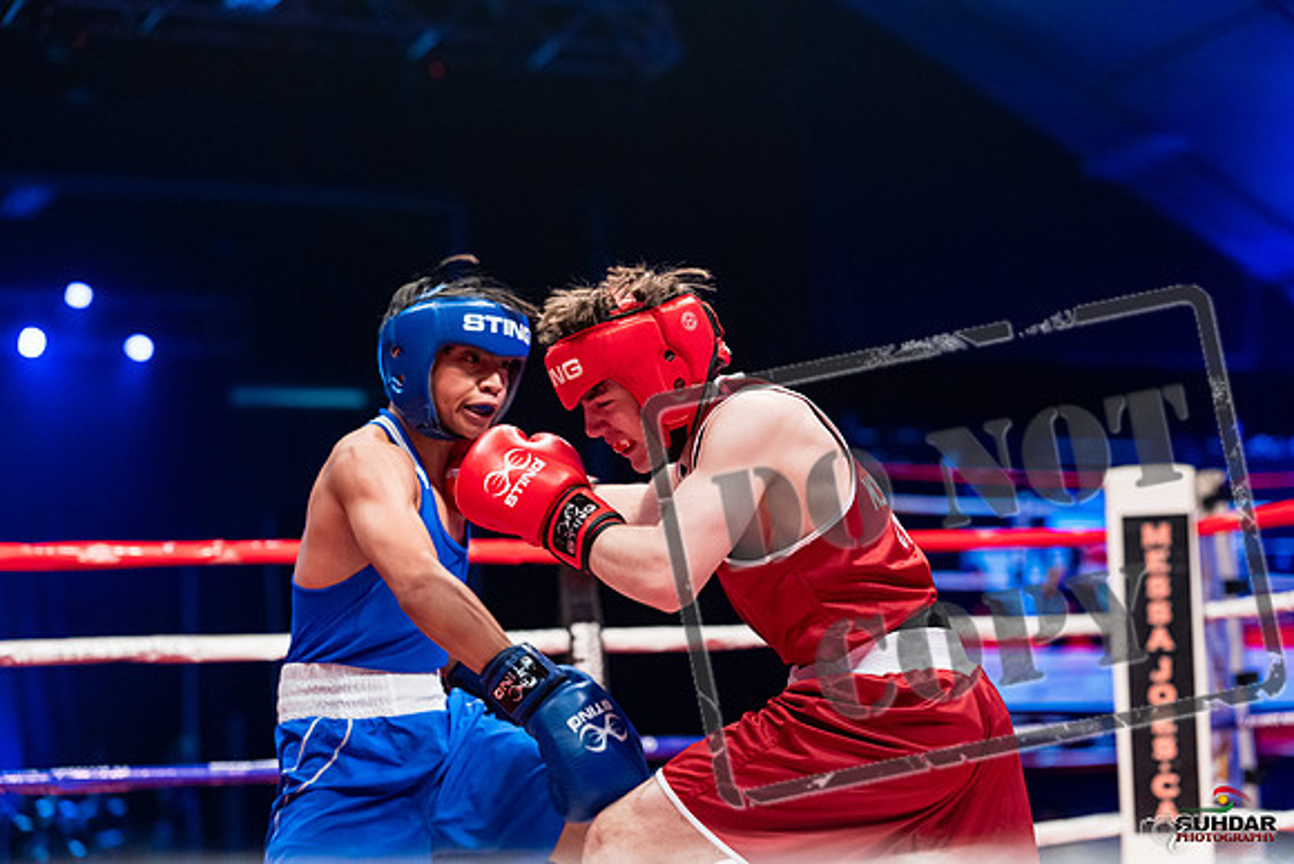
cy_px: 432
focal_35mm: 72
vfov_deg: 18.9
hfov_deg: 28.1
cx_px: 647
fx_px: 2588
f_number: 2.5
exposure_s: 1/1000
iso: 3200
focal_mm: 72
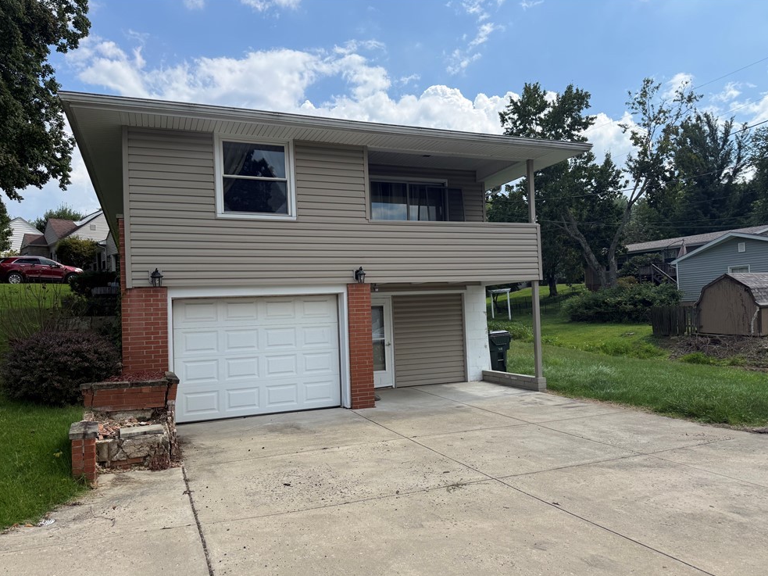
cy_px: 296
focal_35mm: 25
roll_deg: +1.9
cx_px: 372
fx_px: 555
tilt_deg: +1.8
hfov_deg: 69.4
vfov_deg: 54.9
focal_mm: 6.76
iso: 100
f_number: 1.78
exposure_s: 1/4673
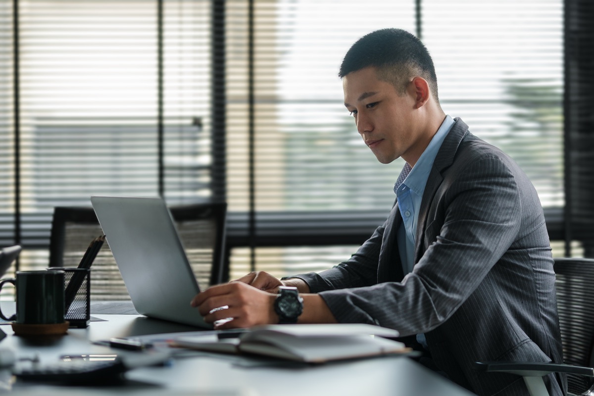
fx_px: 1386
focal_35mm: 84
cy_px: 198
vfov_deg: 16.3
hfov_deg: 24.2
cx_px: 297
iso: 160
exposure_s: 1/400
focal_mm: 56
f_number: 1.4
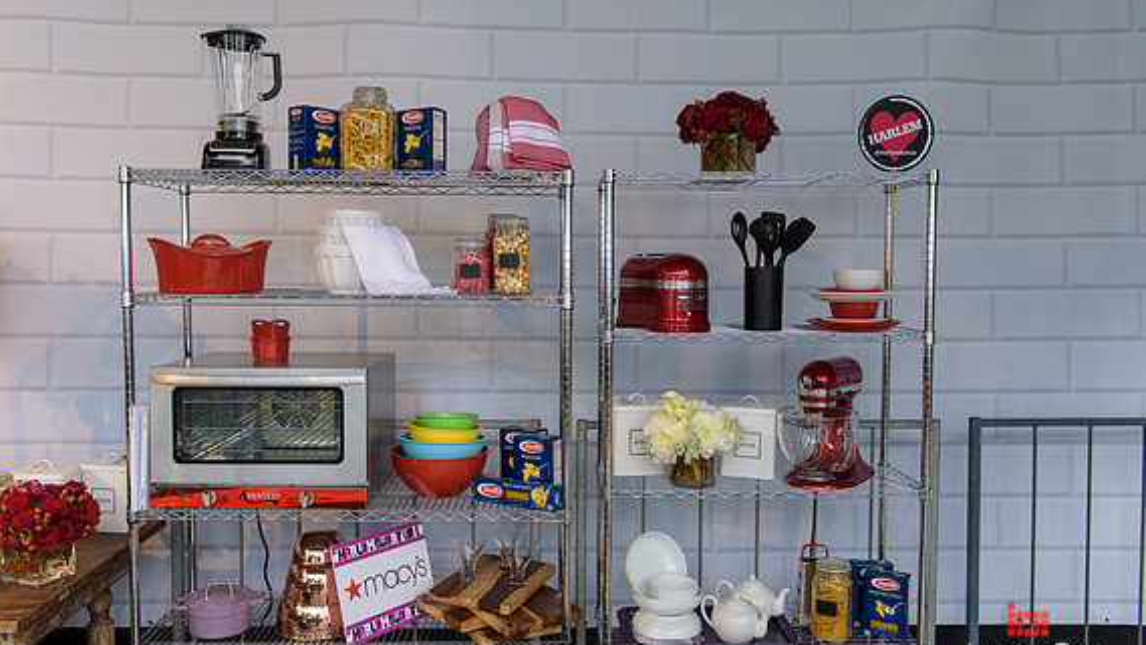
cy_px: 317
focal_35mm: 31
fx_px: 942
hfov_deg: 62.6
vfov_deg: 37.8
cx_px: 566
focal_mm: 29
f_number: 4
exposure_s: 1/800
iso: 400
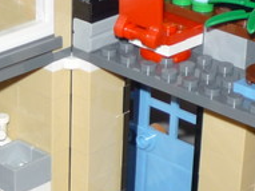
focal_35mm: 151
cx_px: -20
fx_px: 1112
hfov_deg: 12.9
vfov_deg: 9.8
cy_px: 174
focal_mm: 5.2
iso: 100
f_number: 3.3
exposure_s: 1/30
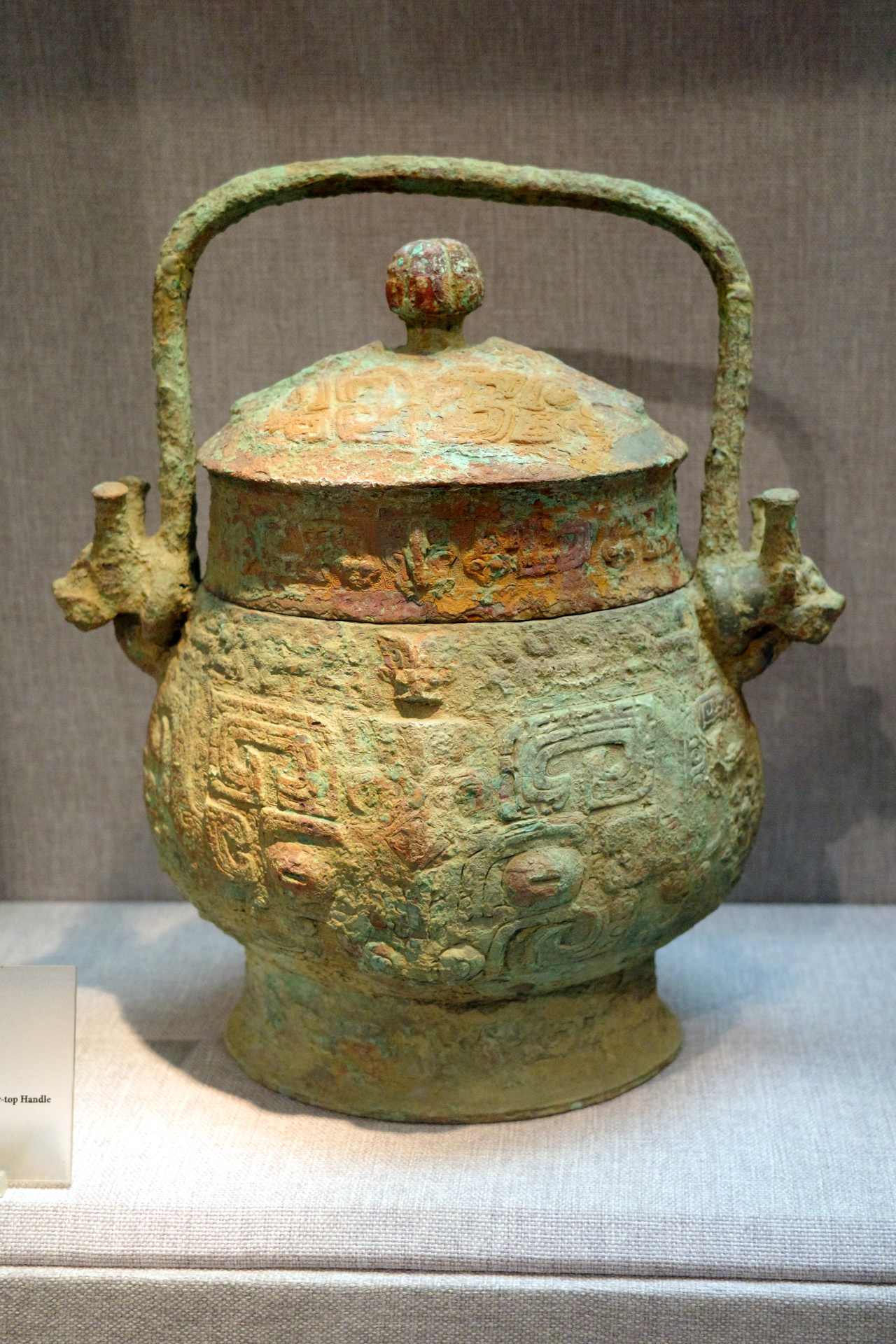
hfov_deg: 33.4
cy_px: 672
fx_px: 1493
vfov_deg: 48.5
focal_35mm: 40
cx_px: 448
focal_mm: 26
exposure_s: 1/40
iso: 2500
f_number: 2.8
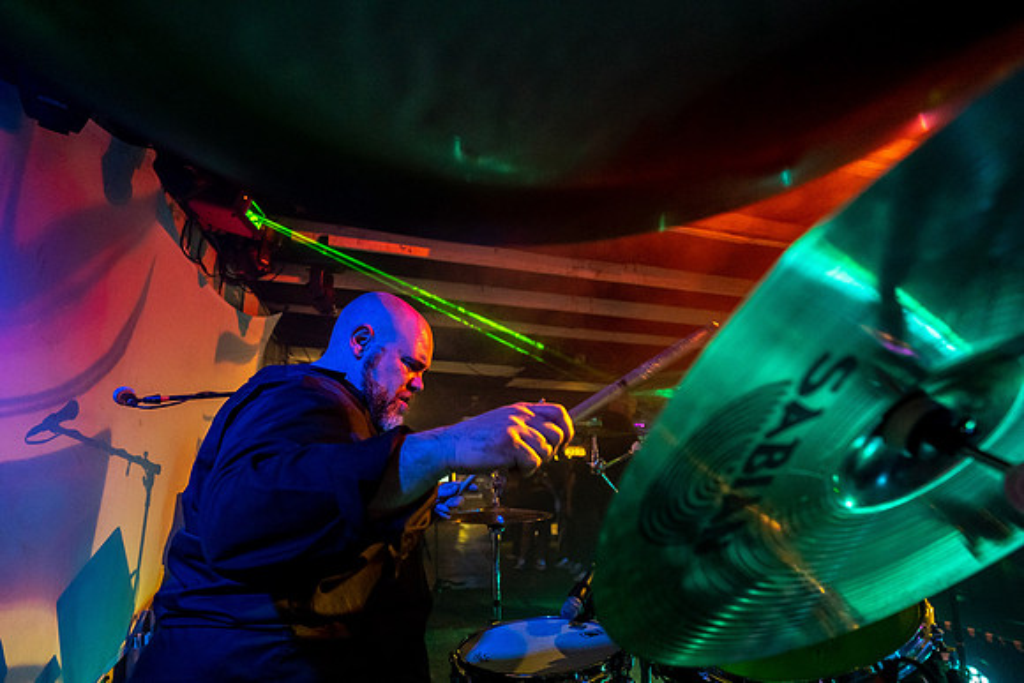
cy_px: 386
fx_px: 450
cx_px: 512
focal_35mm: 16
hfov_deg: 97.4
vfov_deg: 74.1
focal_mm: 14
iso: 3200
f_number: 2.8
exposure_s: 1/250
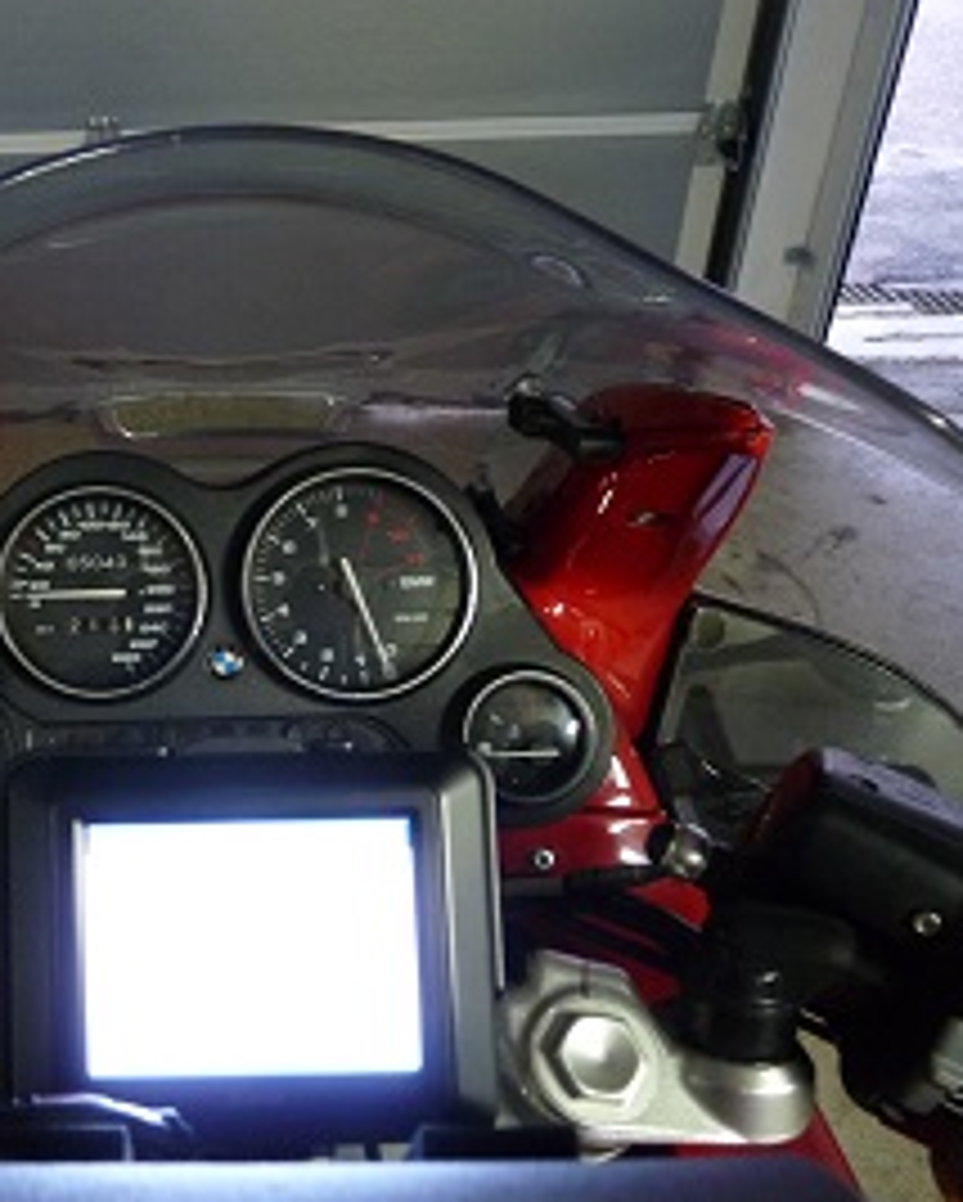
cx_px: 164
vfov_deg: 50.2
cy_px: 594
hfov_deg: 39.2
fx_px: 1281
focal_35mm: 36
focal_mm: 4.8
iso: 400
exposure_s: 1/8
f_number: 2.8
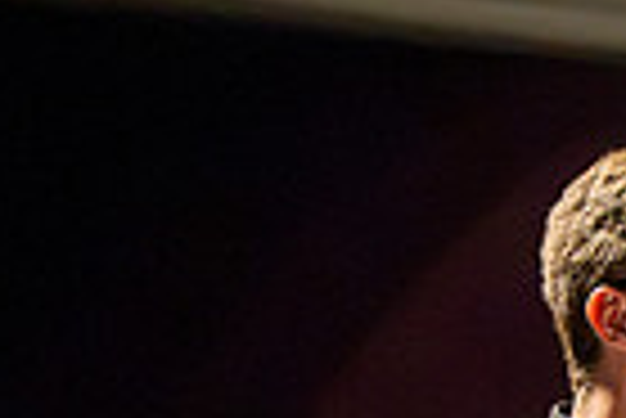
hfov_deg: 3.0
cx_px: 1243
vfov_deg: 2.0
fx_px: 11976
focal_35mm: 688
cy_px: 784
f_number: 2.8
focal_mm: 165
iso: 16000
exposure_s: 1/640
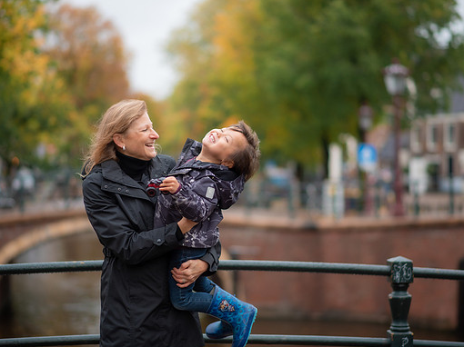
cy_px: 175
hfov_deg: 21.1
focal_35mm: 93
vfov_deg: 15.9
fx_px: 1246
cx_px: 234
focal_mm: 85
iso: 100
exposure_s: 1/320
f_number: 1.8
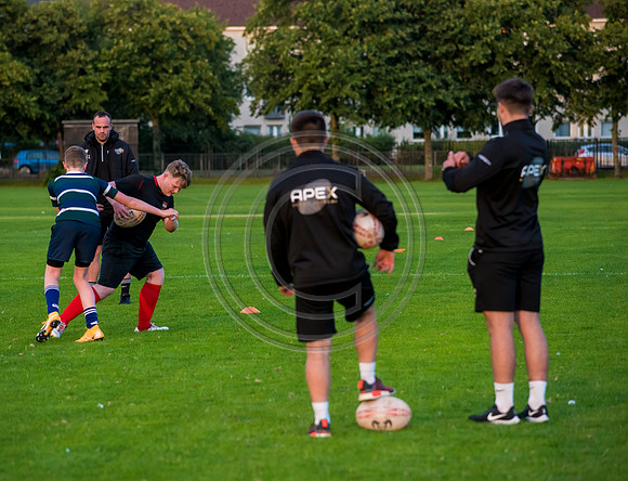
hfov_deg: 10.5
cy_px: 240
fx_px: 3404
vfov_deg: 8.1
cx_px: 268
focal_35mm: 186
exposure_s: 1/640
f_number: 4.5
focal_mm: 170
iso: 1600
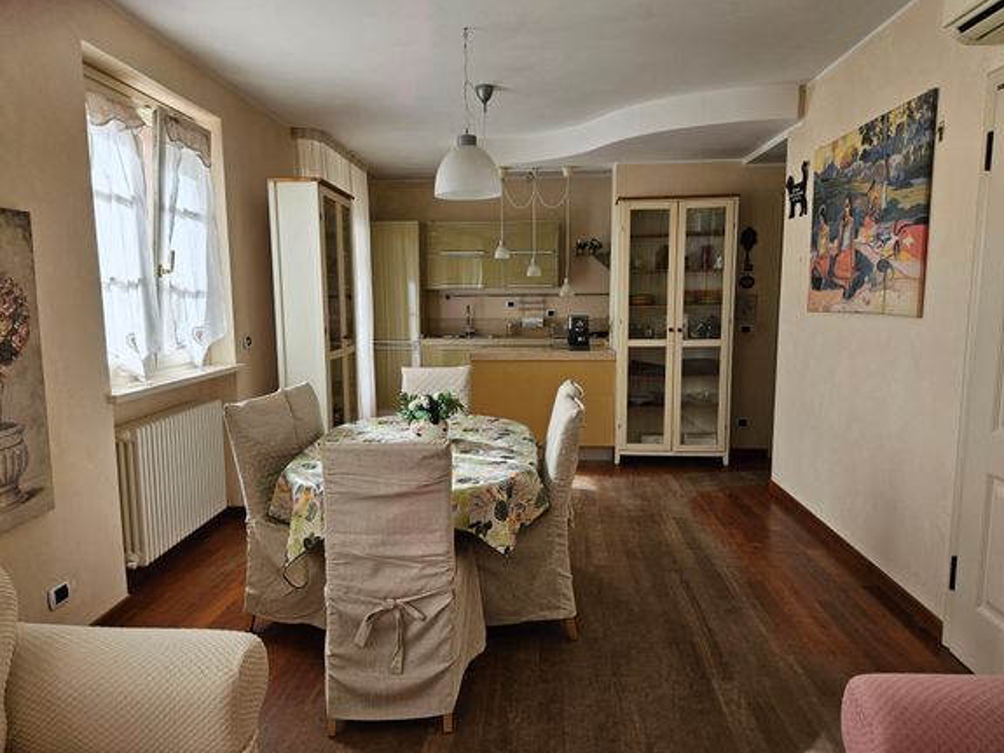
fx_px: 696
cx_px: 496
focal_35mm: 24
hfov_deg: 71.6
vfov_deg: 56.8
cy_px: 390
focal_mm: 5.4
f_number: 1.8
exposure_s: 1/180
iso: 80
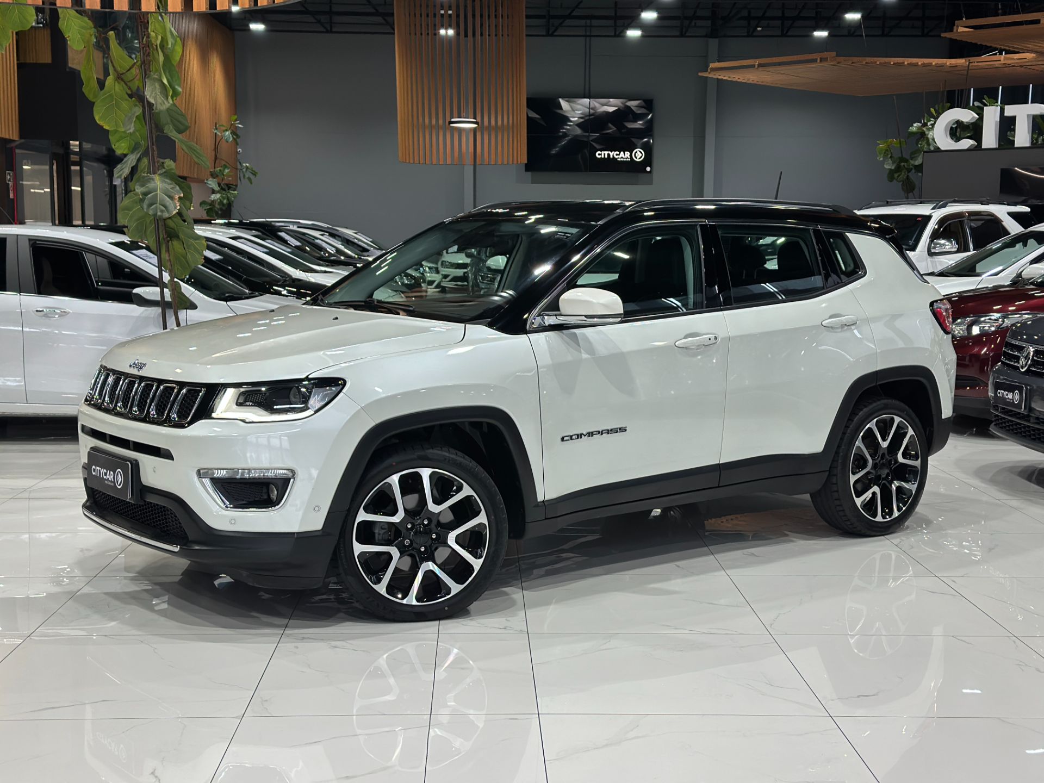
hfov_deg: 39.7
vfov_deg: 30.3
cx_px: 522
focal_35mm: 48
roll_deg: -0.6
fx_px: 1448
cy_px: 392
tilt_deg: -7.1
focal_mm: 6.86
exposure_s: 1/120
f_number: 1.78
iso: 125
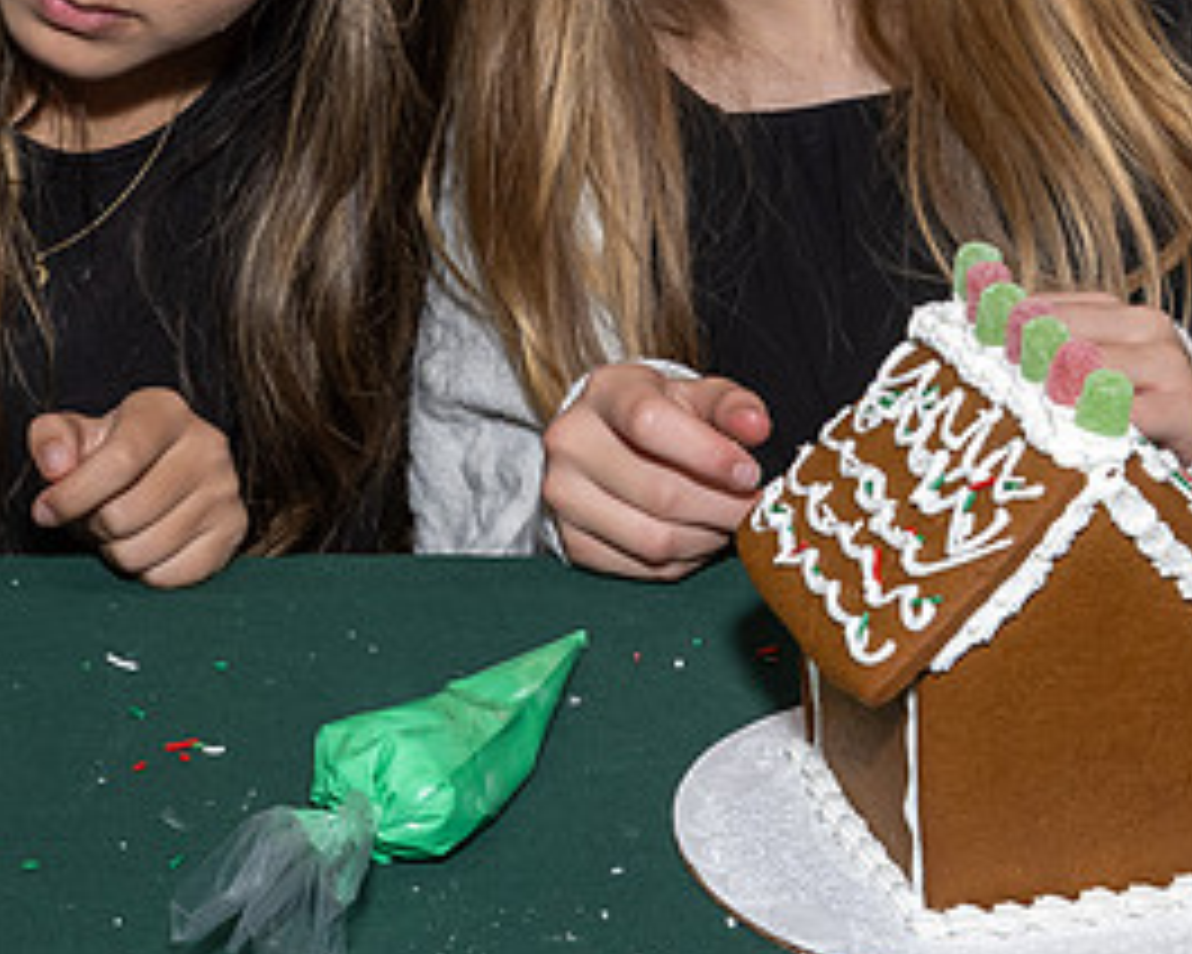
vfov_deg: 12.9
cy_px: 156
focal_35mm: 119
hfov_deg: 16.0
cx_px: 201
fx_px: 4198
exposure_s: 1/250
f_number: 8
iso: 800
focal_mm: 30
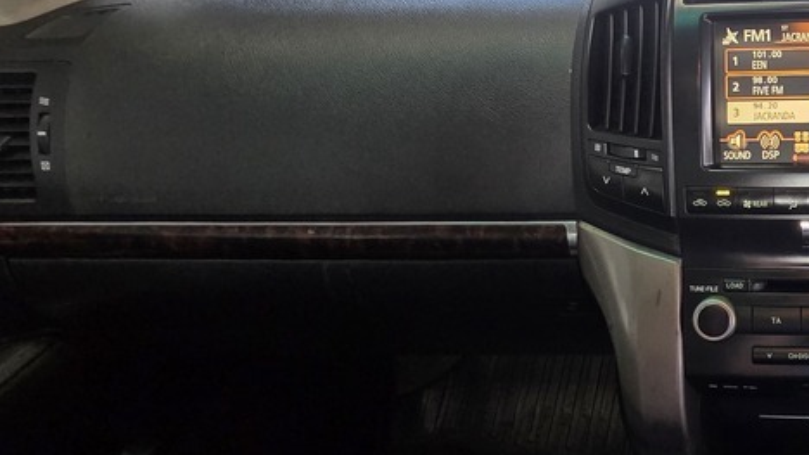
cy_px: 164
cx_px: 857
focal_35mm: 31
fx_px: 665
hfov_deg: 48.0
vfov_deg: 37.5
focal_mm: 2.2
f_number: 2.2
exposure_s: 1/60
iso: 160
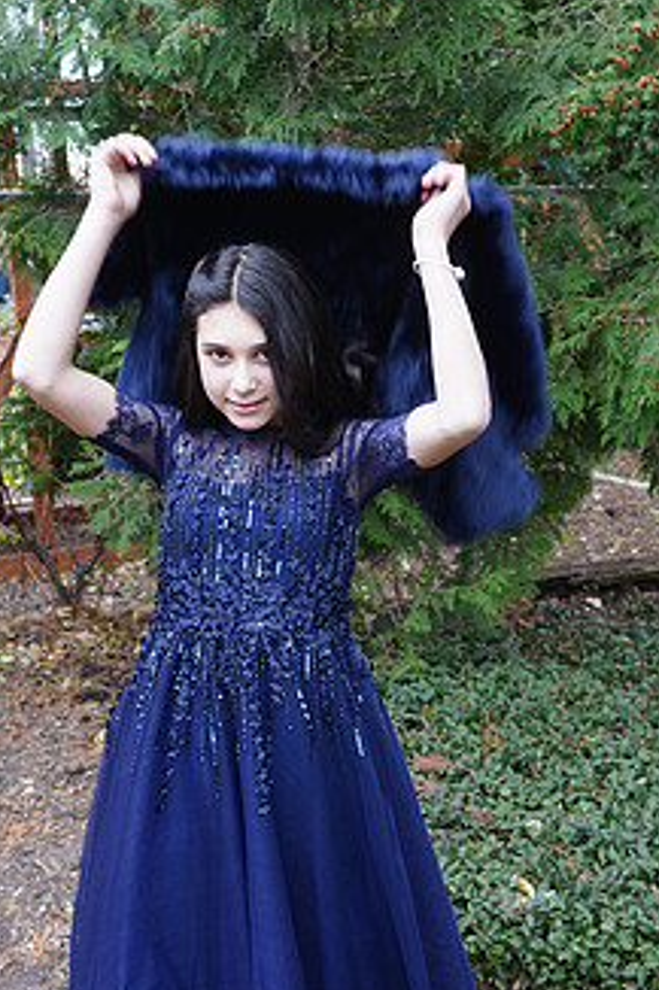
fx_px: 1292
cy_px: 498
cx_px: 343
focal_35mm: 47
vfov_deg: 41.9
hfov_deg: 28.6
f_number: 5.6
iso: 500
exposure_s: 1/100
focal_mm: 34
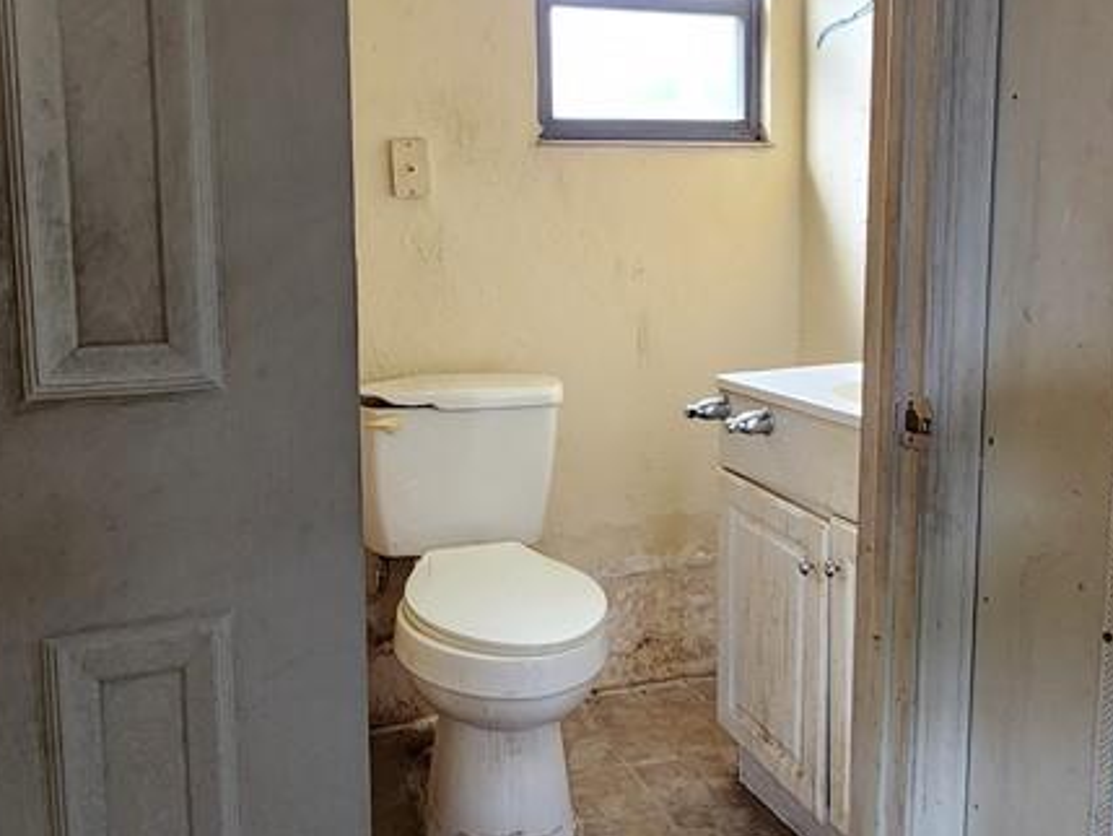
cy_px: 348
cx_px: 584
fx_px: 997
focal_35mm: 31
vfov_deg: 45.3
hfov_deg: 58.3
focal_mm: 2.2
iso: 320
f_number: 2.2
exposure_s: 1/40
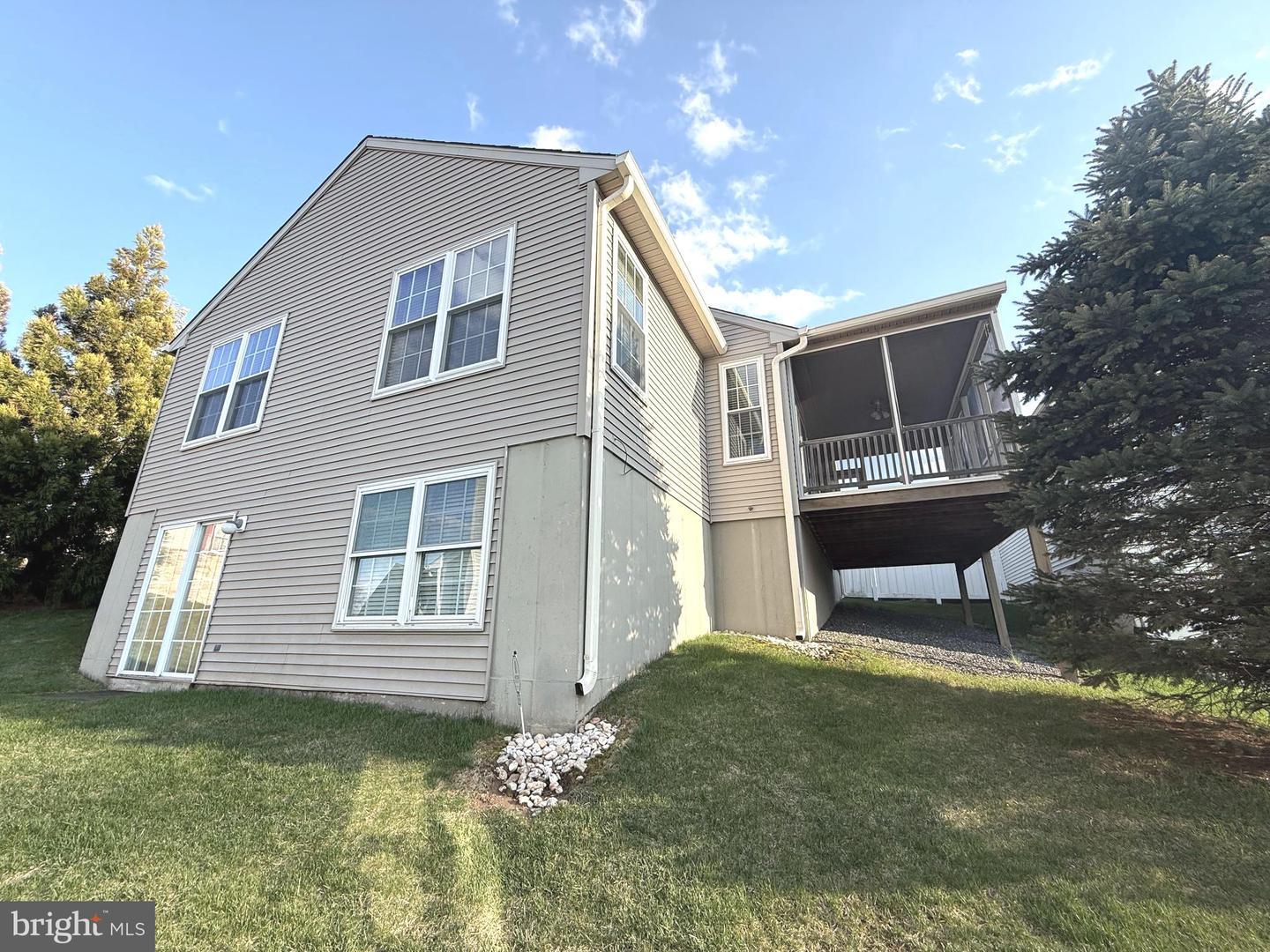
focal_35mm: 14
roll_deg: -0.9
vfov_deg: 85.7
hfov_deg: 102.1
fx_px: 514
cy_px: 476
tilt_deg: +19.3
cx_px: 635
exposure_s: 1/726
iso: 50
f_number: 2.2
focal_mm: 2.22
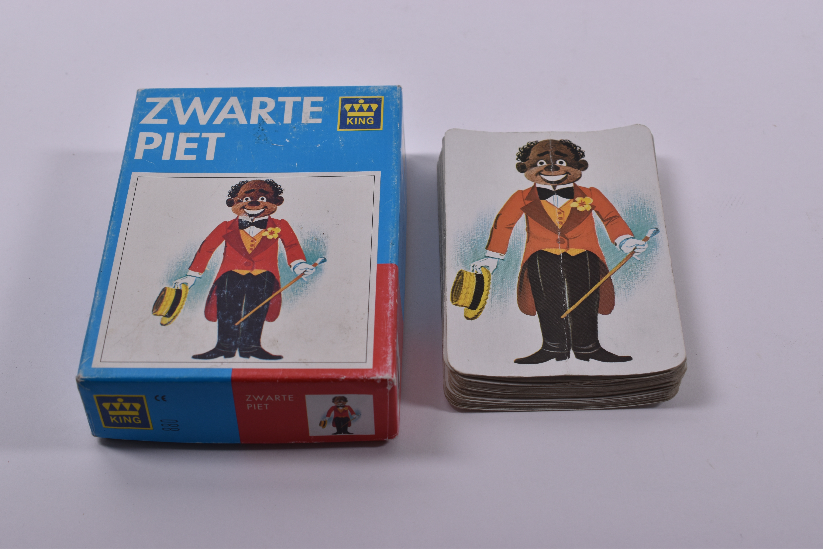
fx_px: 1372
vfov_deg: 22.6
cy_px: 274
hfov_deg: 33.4
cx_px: 412
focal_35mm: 60
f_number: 10
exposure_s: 1/125
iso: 100
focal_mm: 40
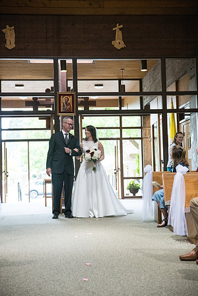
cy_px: 148
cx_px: 99
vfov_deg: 34.5
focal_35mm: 58
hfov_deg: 23.4
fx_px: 478
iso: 2500
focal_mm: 58
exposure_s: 1/320
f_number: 4
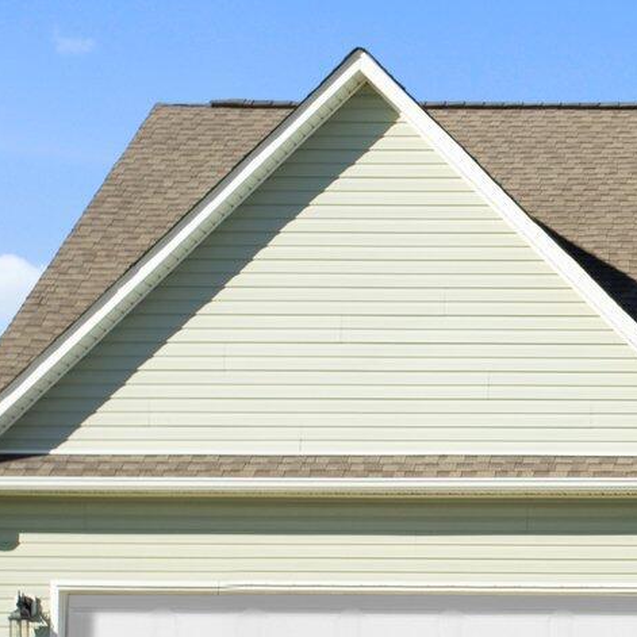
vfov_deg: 13.0
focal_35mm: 133
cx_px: 903
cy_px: 544
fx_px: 2769
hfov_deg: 12.6
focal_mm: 36
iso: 160
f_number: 8
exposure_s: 1/500
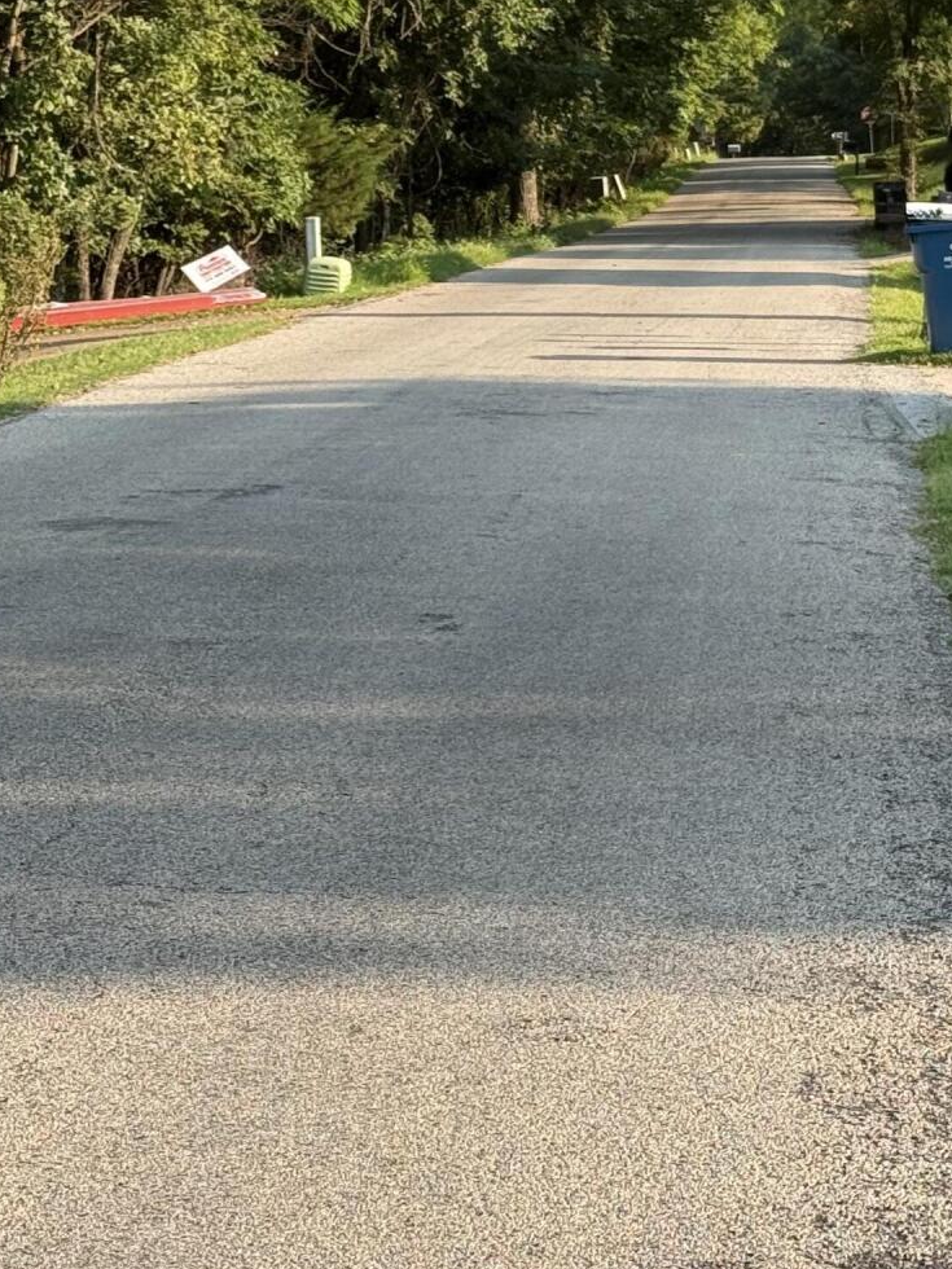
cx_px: 728
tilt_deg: -3.8
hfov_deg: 15.0
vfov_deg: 19.8
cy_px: 272
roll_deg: -0.3
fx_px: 3594
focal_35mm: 98
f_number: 1.78
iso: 64
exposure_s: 1/1070
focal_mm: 6.76
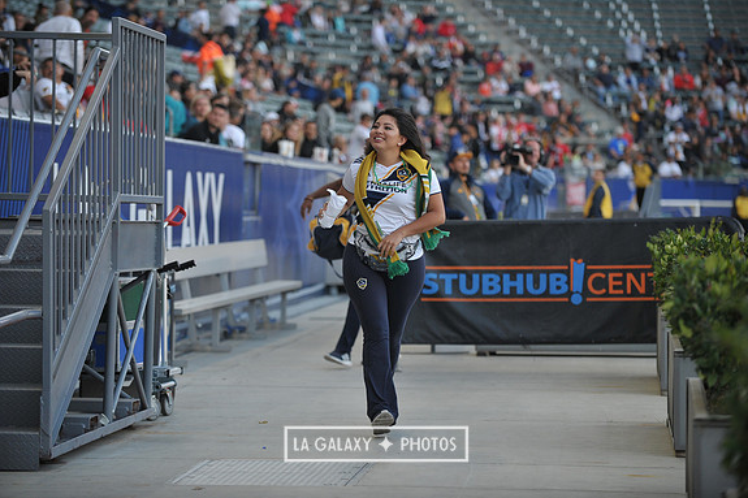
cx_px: 376
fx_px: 2617
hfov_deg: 16.3
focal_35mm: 126
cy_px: 248
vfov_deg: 10.9
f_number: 2.8
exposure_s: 1/640
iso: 800
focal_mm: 125
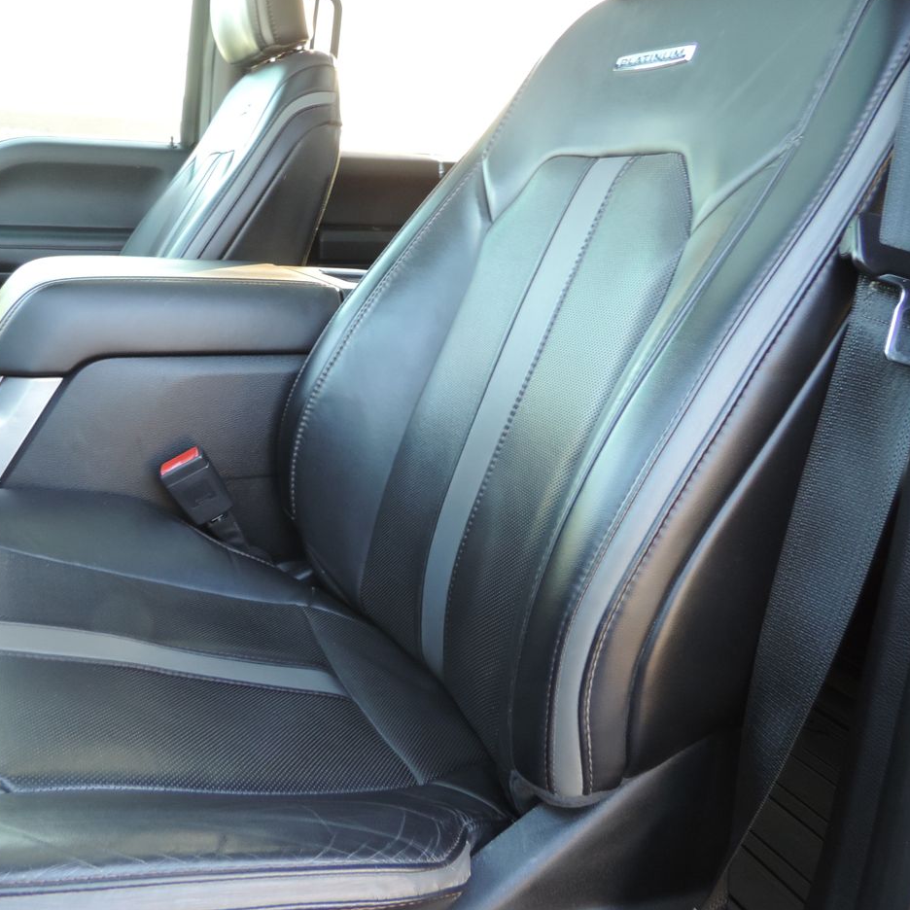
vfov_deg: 55.6
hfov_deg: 55.3
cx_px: 374
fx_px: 863
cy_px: 444
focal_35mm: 29
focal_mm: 4.3
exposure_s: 1/30
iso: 220
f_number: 3
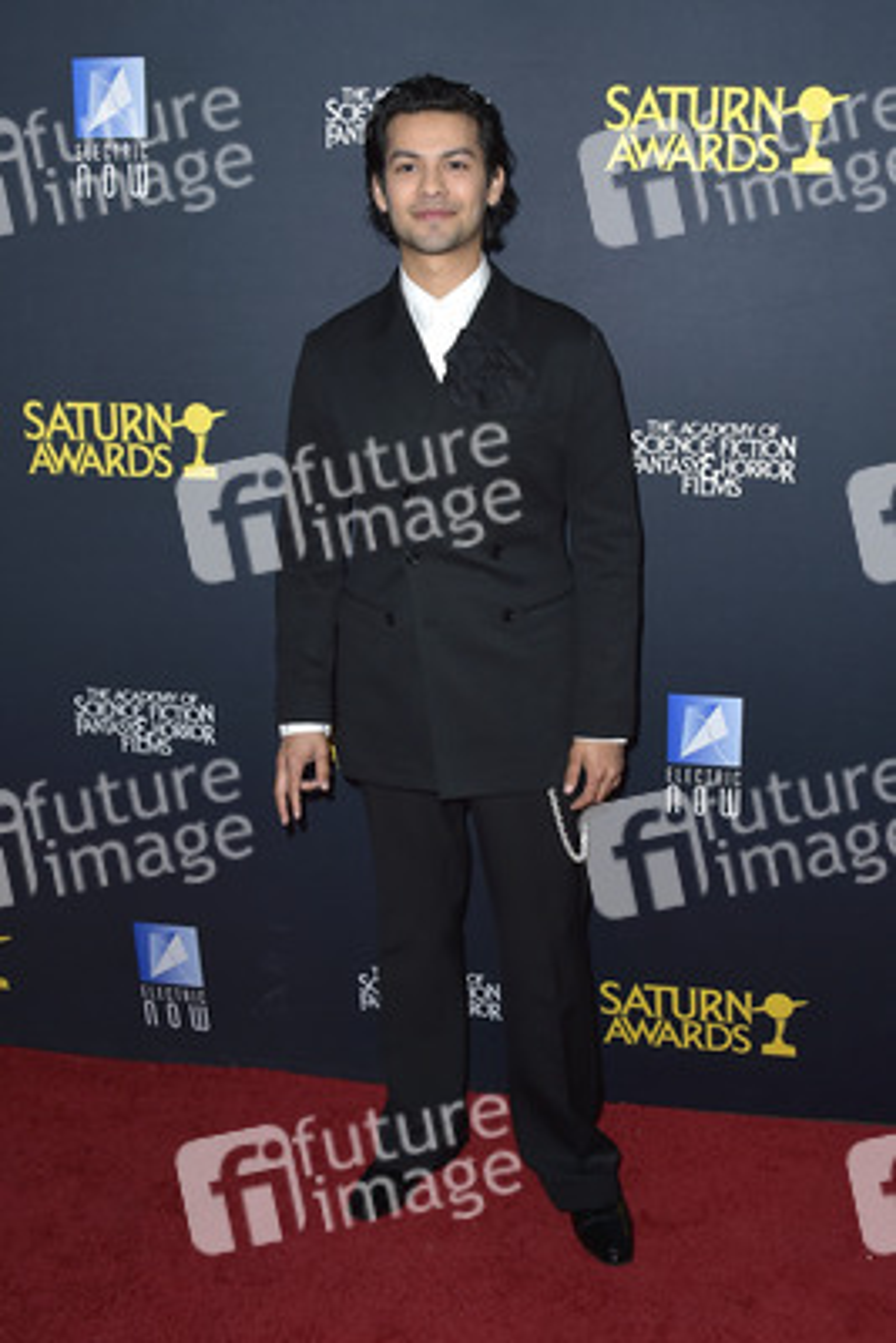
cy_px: 672
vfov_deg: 58.7
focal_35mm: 32
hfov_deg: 41.1
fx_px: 1194
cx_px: 448
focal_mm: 32
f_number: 6.3
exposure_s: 1/250
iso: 250
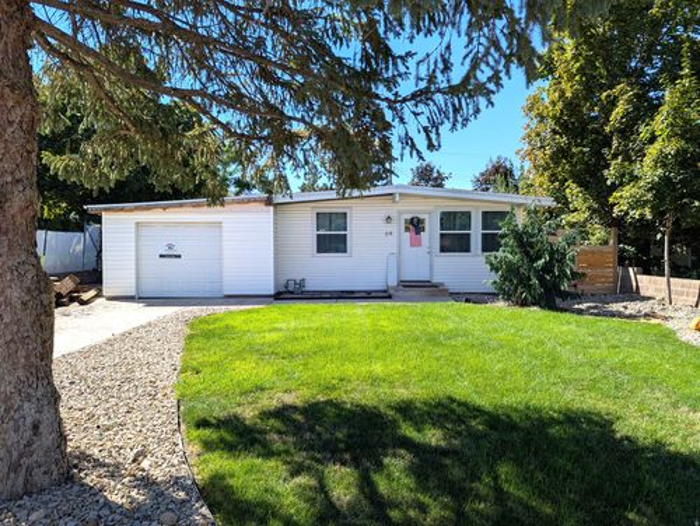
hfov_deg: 71.5
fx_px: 486
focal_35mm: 24
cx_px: 350
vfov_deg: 56.9
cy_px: 263
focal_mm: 6.81
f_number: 1.85
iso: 46
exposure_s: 1/1795
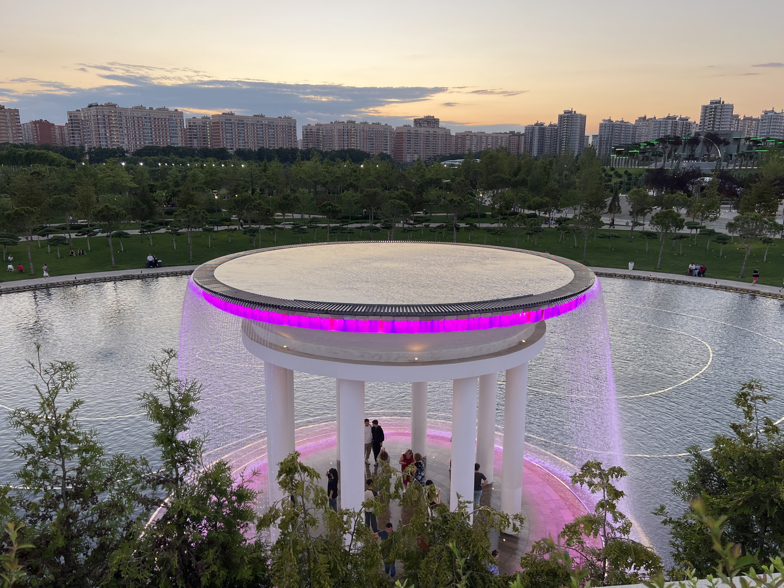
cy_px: 294
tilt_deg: -13.0
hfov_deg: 67.3
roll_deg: +0.2
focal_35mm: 26
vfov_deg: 53.1
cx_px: 392
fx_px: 589
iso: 40
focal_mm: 5.7
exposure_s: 1/121
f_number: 1.5
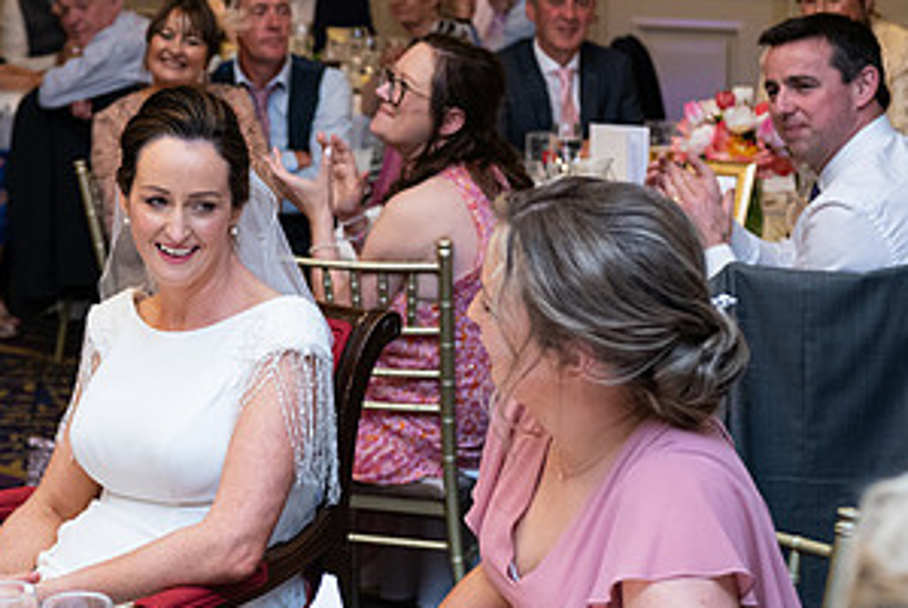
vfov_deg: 14.7
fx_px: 2348
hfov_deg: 21.6
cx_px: 167
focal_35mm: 93
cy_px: 196
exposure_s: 1/160
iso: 800
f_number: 3.5
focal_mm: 48
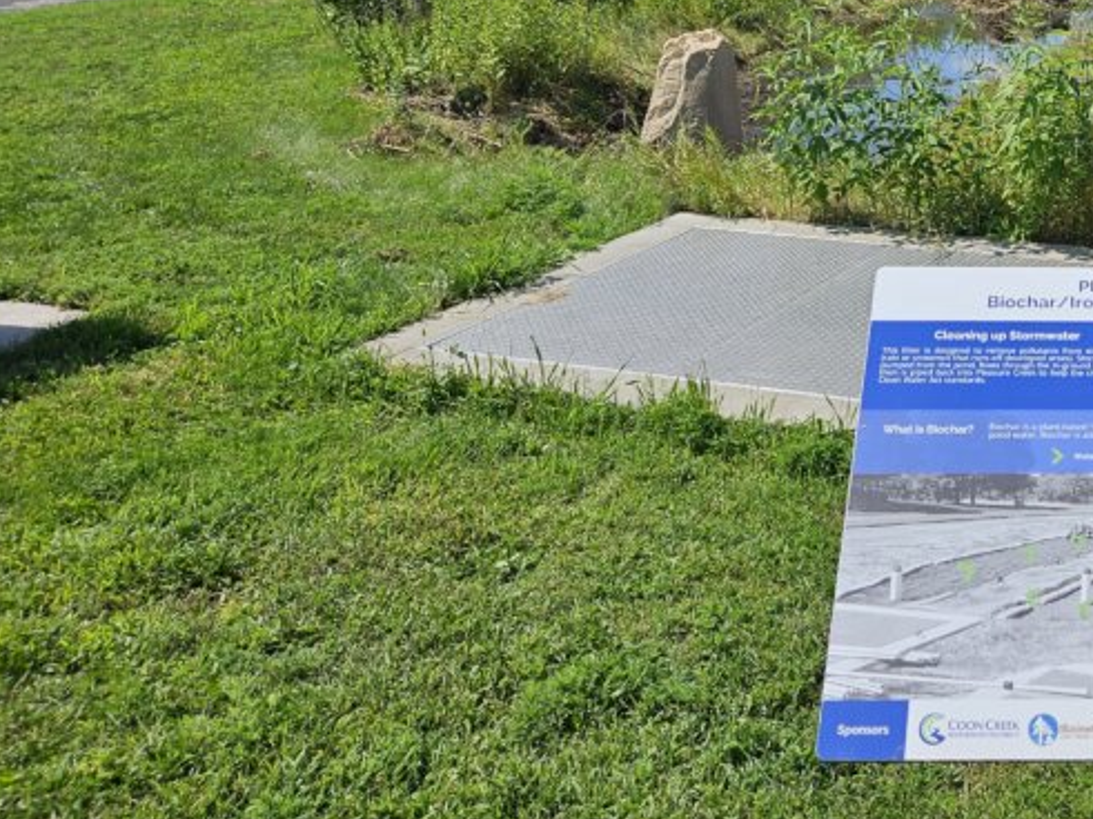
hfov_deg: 35.7
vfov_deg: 28.4
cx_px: 1097
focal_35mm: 48
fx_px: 1515
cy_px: 0
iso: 25
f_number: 1.8
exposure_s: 1/2635
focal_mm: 5.4
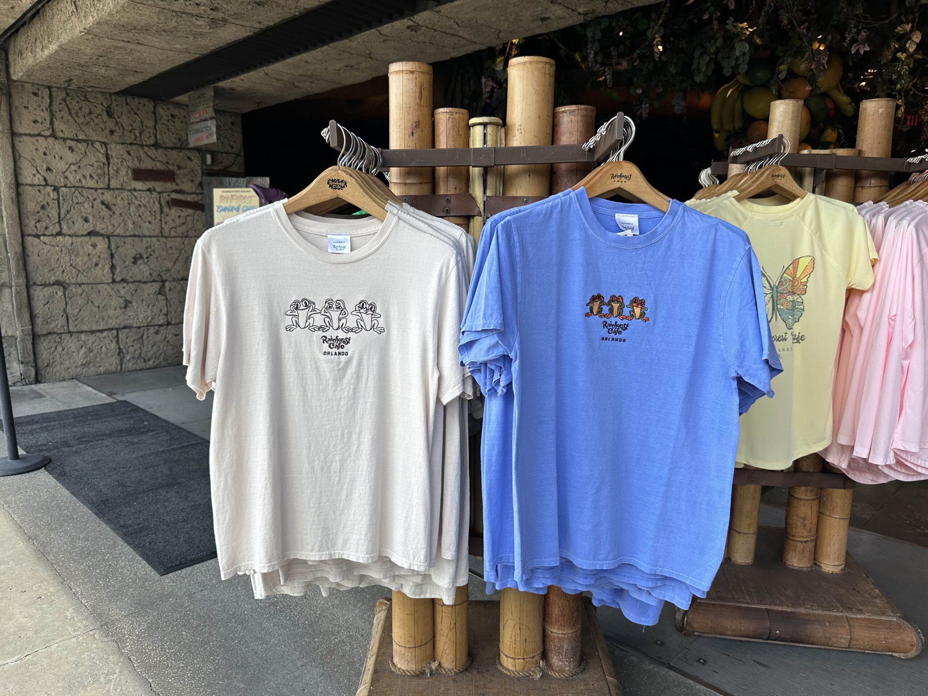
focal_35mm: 24
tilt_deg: -9.1
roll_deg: +0.1
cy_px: 348
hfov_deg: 71.6
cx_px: 464
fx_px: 643
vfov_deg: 56.8
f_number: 1.78
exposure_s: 1/927
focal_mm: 6.86
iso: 80
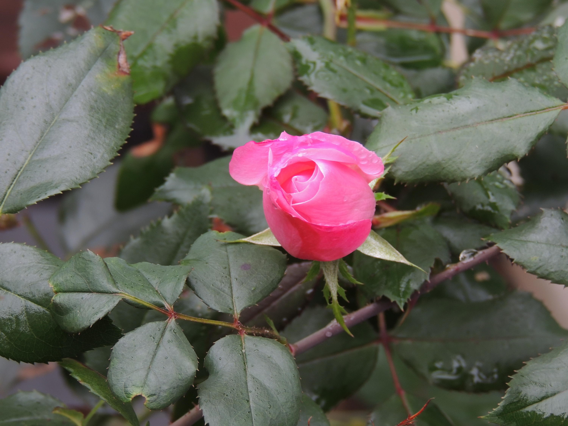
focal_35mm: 155
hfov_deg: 12.7
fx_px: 2543
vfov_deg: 9.6
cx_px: 284
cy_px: 213
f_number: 4.4
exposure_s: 1/125
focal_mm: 27.6
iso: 360
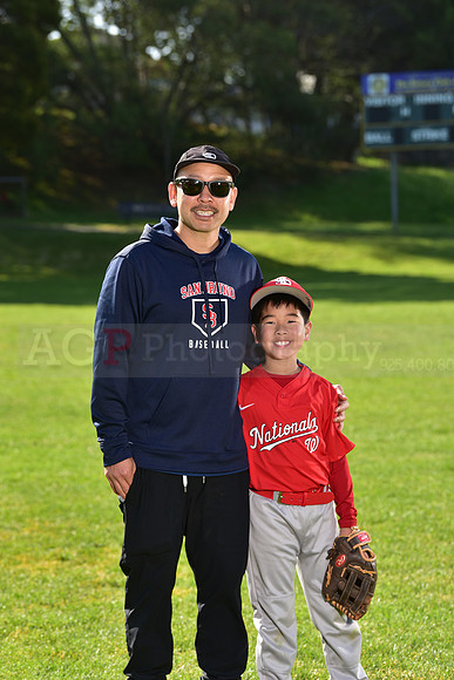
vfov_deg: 18.3
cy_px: 340
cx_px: 227
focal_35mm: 112
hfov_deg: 12.2
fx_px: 2117
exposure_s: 1/250
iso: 80
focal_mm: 112
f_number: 5
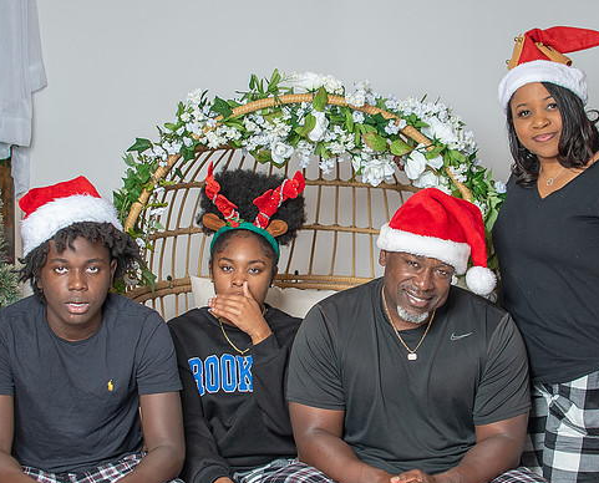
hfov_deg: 26.0
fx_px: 1298
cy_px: 229
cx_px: 324
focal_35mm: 73
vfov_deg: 21.1
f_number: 3.2
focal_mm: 35
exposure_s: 1/250
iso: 100
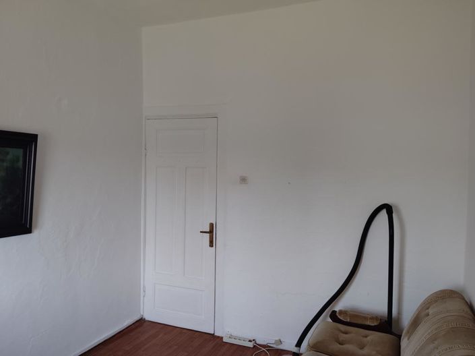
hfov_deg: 63.5
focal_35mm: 28
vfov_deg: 49.7
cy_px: 178
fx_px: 384
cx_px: 238
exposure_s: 1/100
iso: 455
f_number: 1.8
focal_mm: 4.22
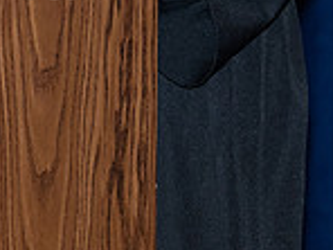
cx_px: 72
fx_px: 7754
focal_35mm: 806
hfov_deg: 2.5
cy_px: -271
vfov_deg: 1.8
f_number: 5.6
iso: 1000
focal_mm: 165
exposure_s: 1/200
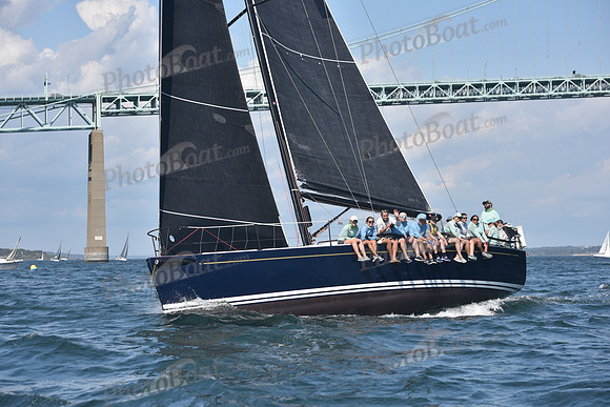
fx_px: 1661
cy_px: 204
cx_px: 305
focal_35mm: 98
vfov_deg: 14.0
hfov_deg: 20.8
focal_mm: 98
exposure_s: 1/1000
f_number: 5.6
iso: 250
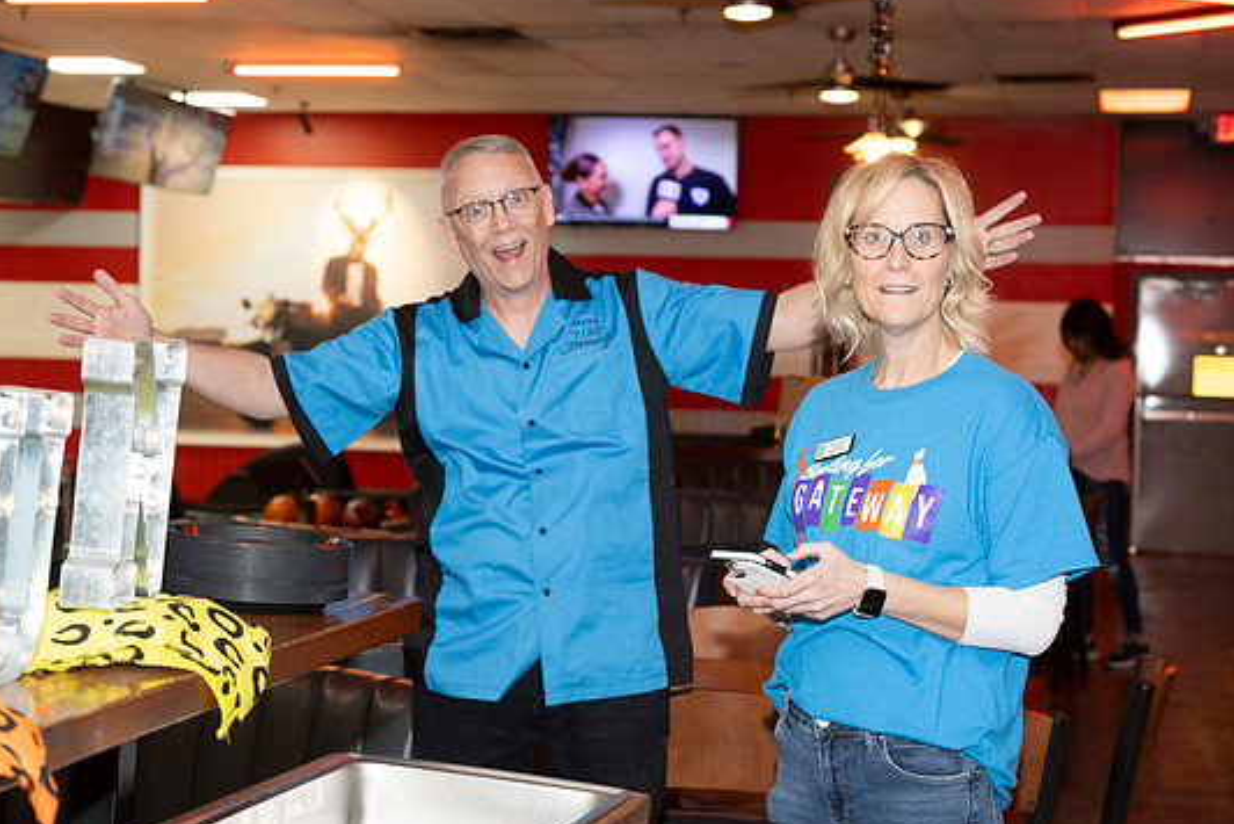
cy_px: 396
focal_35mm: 72
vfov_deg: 18.9
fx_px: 2469
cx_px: 612
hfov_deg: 28.1
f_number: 5.6
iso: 800
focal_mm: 66
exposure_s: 1/50
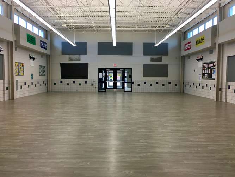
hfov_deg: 61.7
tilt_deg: -2.1
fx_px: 197
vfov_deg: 48.2
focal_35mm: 29
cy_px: 88
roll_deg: -0.6
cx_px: 118
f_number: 2.2
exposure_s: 1/30
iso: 40
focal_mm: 4.15
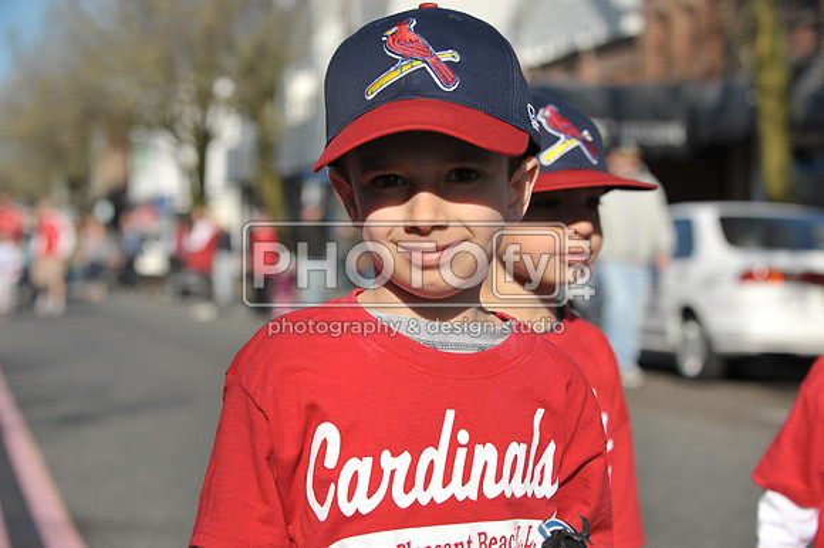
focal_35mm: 70
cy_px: 274
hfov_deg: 28.9
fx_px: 1601
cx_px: 412
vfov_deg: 19.4
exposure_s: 1/2000
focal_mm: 70
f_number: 5.6
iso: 400
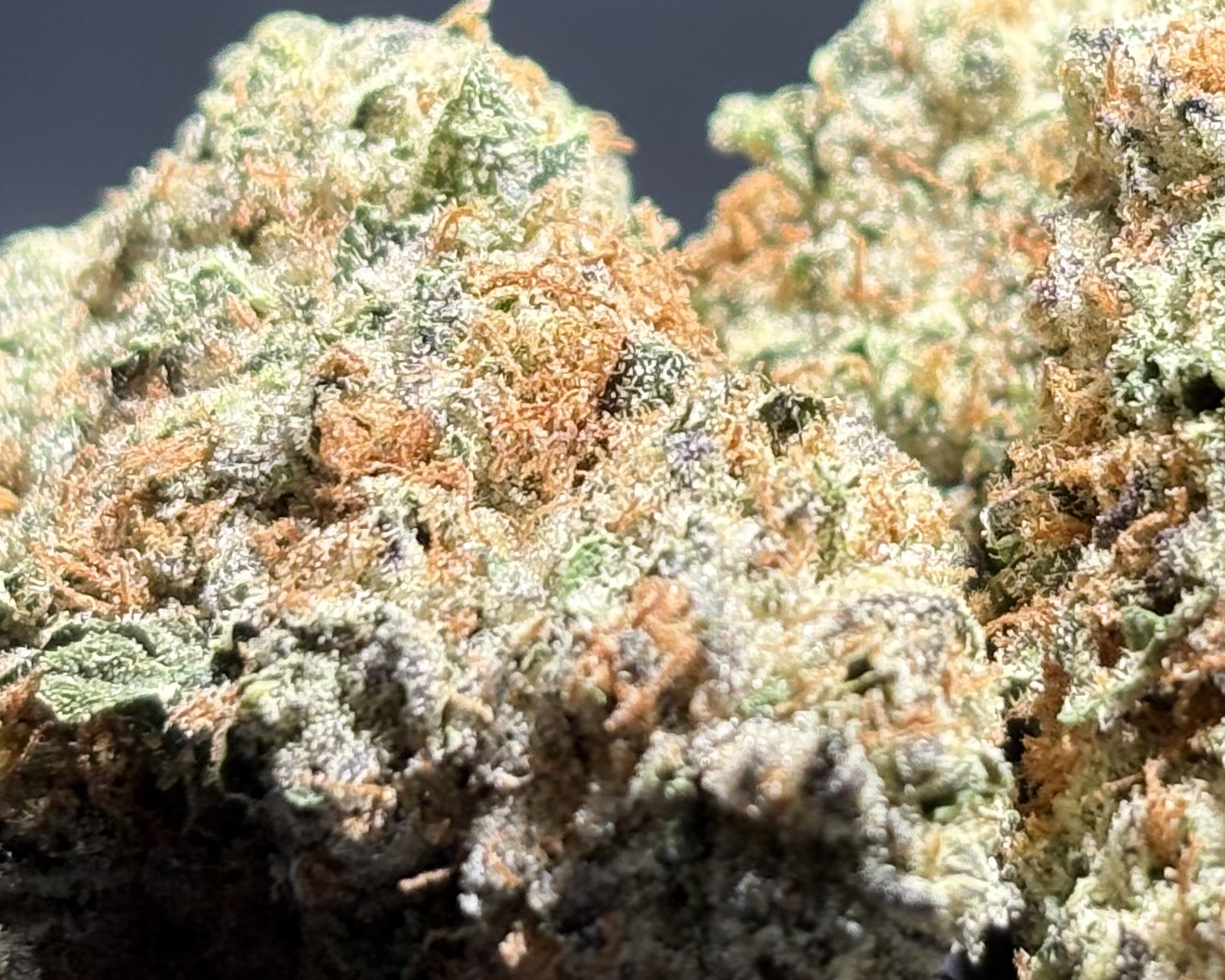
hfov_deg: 12.4
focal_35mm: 155
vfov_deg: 9.9
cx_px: 863
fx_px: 5620
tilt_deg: +2.3
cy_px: 99
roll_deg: +1.0
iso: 50
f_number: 1.6
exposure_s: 1/291
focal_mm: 5.96
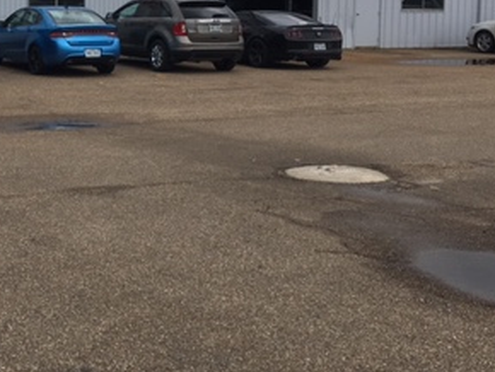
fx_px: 916
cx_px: 2
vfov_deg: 22.5
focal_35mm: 64
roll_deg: -0.7
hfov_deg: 28.4
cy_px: 46
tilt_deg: -2.4
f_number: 2.2
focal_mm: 4.15
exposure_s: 1/1832
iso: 25
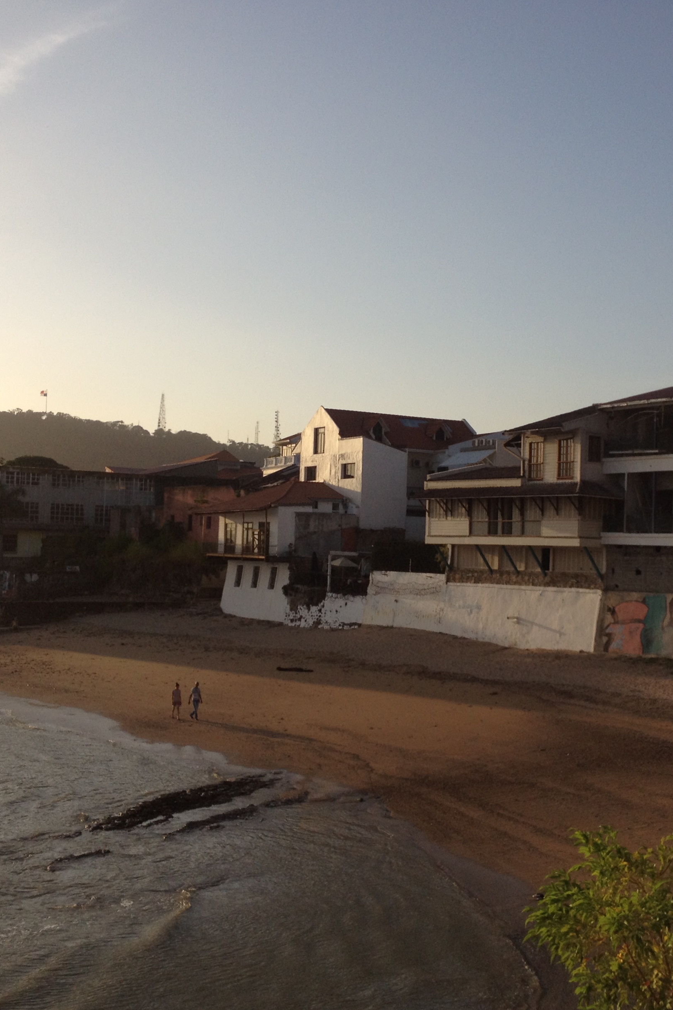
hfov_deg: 27.4
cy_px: 503
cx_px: 418
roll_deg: -0.9
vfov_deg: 40.3
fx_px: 1374
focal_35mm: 49
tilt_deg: -0.8
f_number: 2.4
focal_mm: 4.28
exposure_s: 1/2045
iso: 50
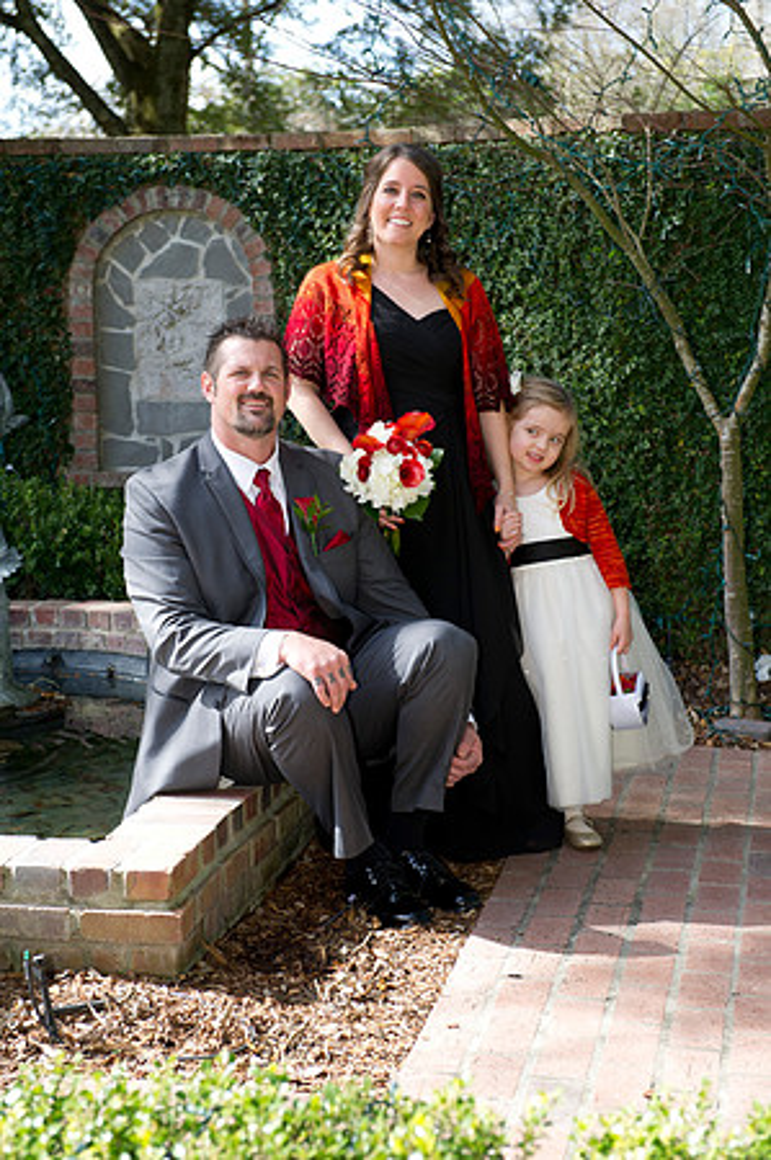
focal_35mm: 70
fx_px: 2254
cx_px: 386
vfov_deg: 28.9
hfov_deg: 19.4
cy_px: 580
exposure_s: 1/160
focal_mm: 70
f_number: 5.6
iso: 200
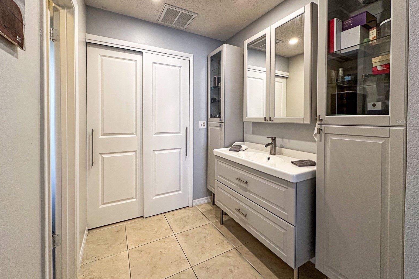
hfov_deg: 100.4
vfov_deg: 76.9
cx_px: 205
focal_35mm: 15
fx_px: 175
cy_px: 121
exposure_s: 1/120
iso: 200
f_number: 2.2
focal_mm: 2.22
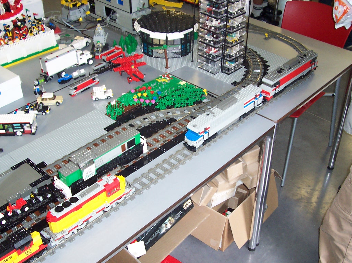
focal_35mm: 43
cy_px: 153
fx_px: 437
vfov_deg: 33.5
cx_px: 195
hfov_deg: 43.8
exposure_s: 1/60
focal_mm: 5.6
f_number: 2.8
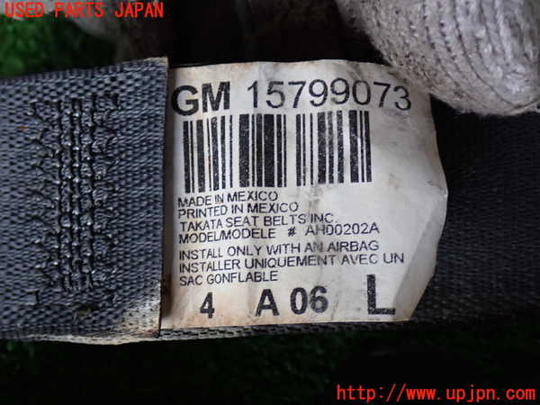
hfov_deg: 38.2
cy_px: 202
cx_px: 270
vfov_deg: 29.1
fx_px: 780
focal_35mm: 50
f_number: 3.2
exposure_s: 1/50
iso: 400
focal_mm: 9.01
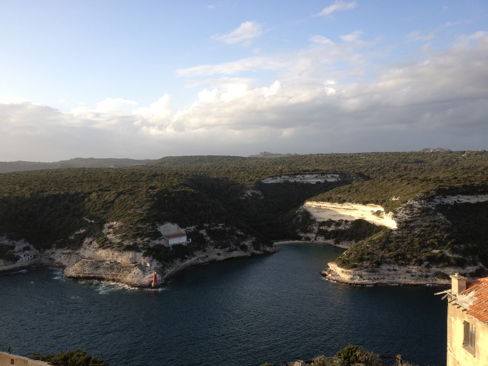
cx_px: 244
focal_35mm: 35
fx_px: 493
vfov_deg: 40.7
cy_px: 183
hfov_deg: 52.6
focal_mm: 4.28
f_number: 2.4
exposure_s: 1/690
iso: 64
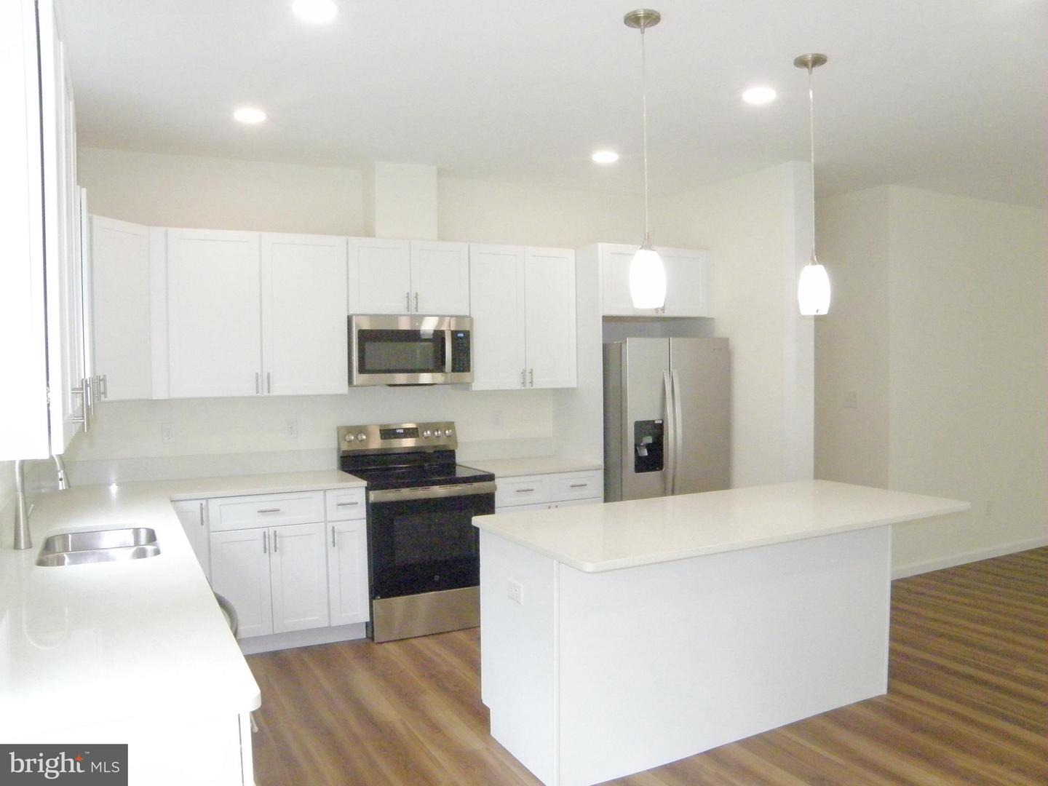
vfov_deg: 53.1
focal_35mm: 26
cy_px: 393
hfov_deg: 67.3
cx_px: 524
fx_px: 787
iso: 800
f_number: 5.6
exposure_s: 1/80
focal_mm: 4.6
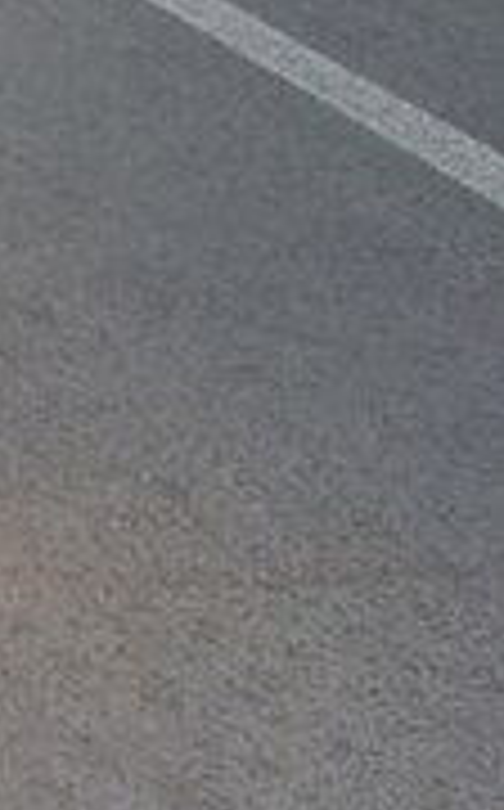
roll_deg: -0.9
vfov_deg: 18.3
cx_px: -976
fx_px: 2491
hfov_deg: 9.3
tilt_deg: -19.7
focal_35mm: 113
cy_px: 169
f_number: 2.2
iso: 50
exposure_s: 1/33
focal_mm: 4.15
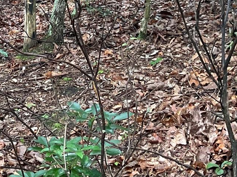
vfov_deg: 15.3
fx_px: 637
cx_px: -20
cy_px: -36
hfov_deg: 20.2
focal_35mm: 93
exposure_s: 1/60
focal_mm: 3
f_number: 1.8
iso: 100
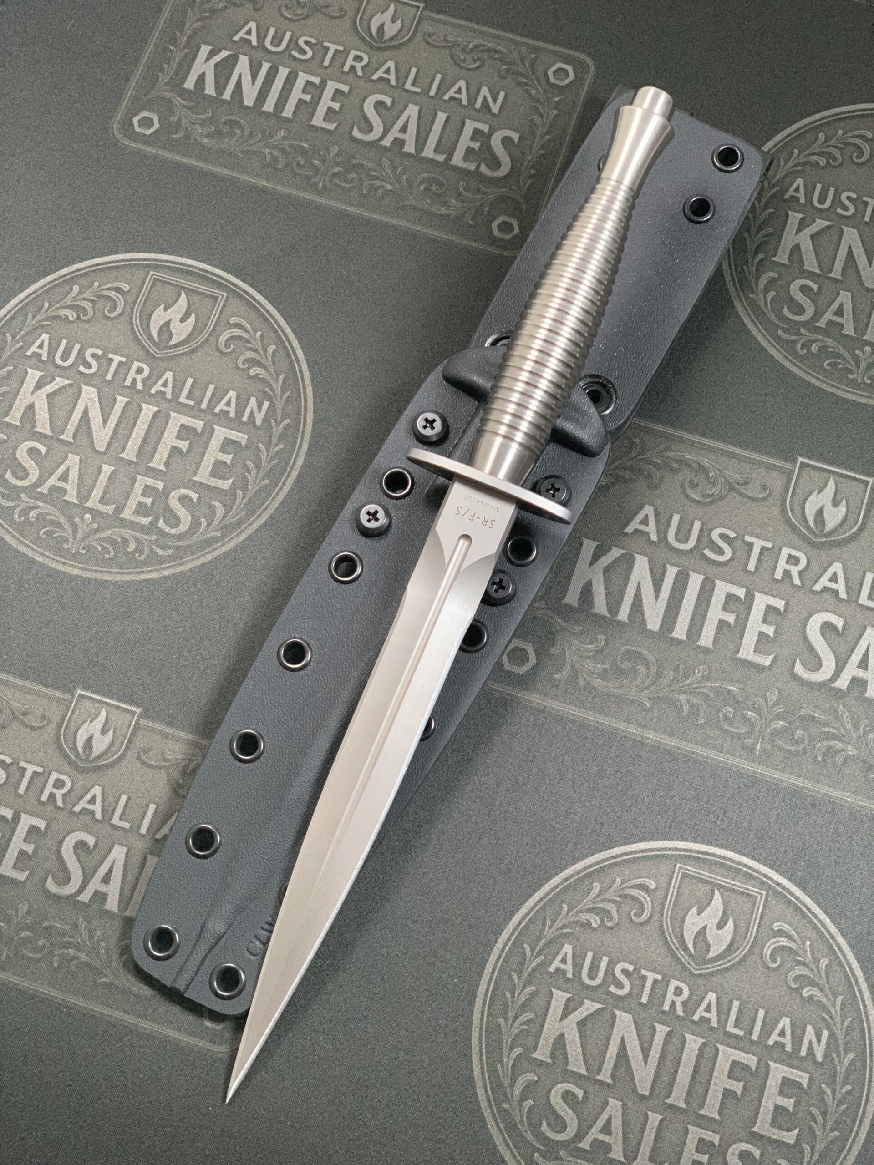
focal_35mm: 52
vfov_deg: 36.8
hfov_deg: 28.0
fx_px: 1751
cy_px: 582
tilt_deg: -71.2
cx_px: 437
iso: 400
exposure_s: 1/57
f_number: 2.4
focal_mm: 6
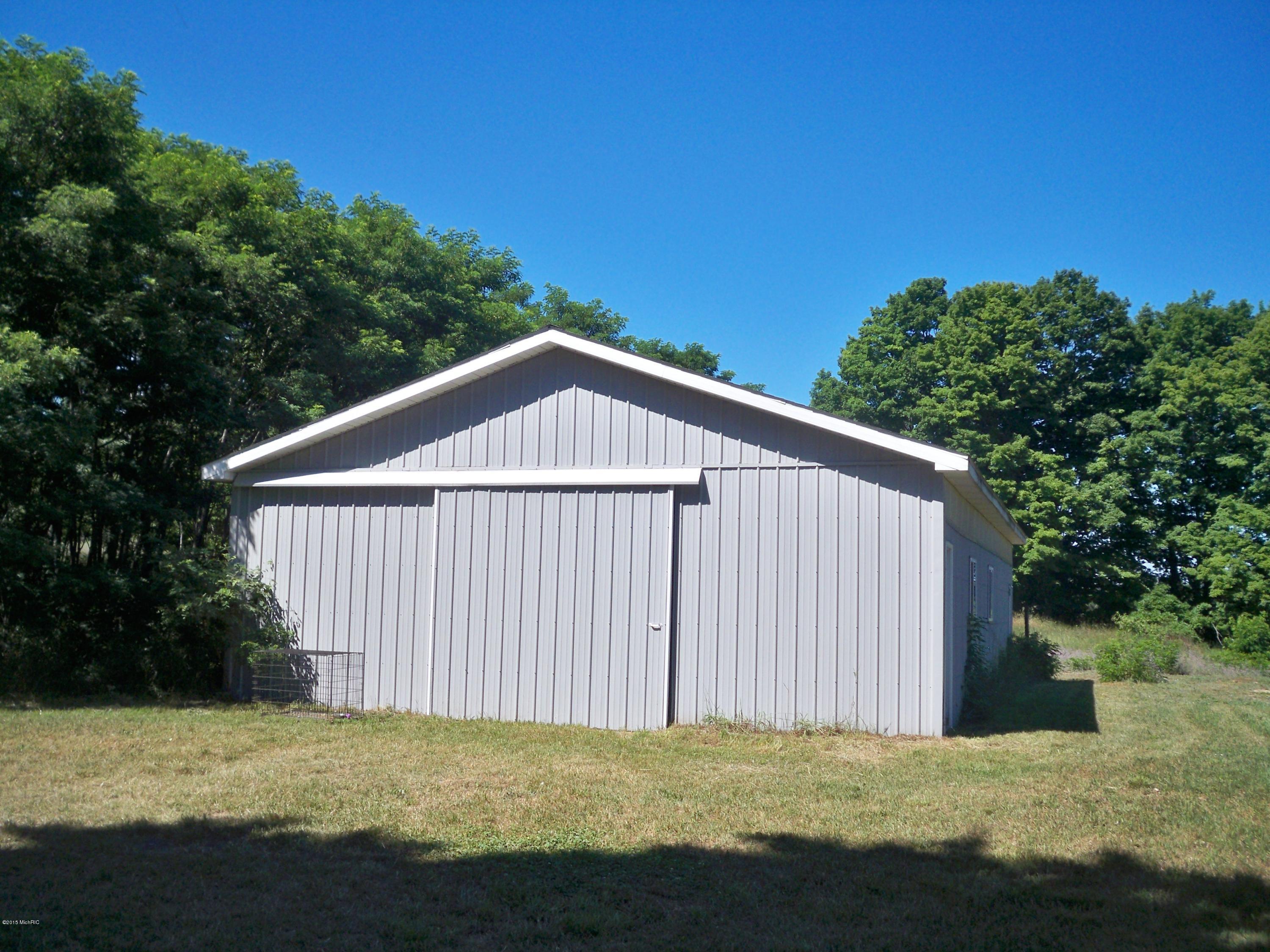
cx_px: 635
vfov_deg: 40.7
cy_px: 476
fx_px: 1284
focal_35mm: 35
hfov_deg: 52.6
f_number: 8.7
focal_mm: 6.3
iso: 80
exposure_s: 1/160
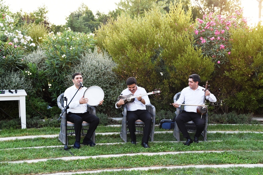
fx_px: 351
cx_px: 132
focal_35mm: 48
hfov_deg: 41.1
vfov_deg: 28.1
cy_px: 88
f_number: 5.6
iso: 400
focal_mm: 32
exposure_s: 1/125
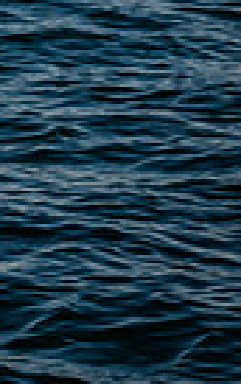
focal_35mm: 648
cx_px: -566
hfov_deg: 2.0
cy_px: -29
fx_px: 6788
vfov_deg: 3.2
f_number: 6.3
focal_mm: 150
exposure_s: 1/250
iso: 100
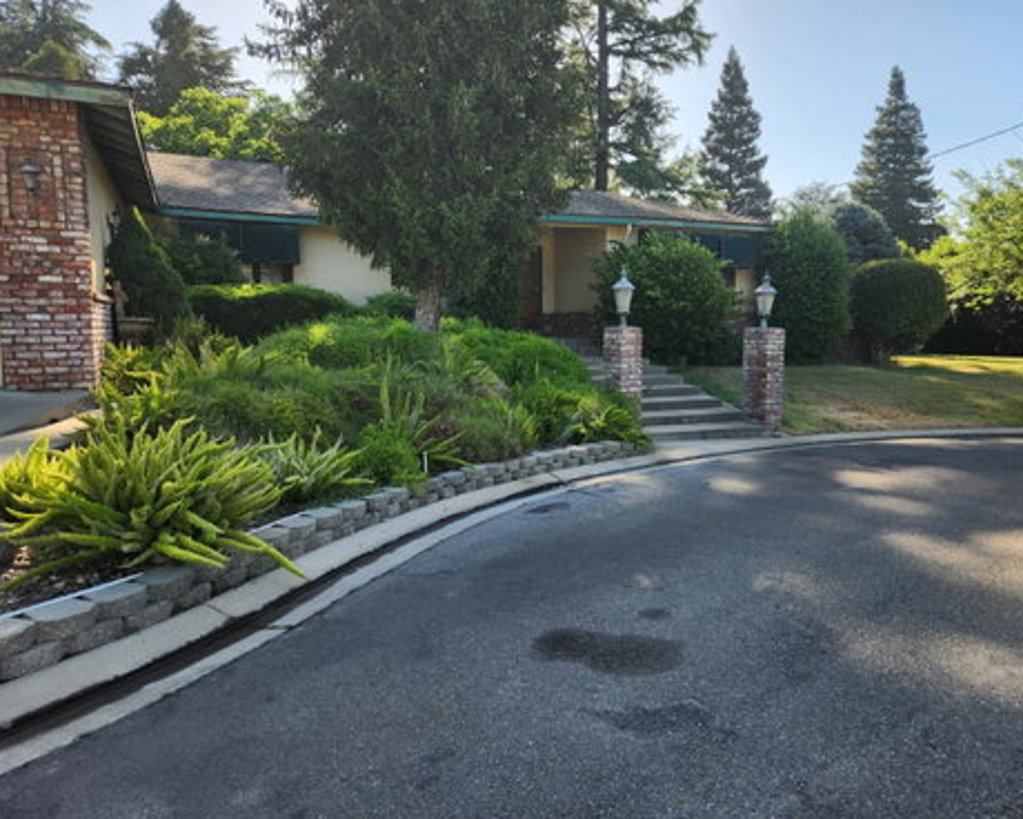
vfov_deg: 56.8
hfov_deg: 68.1
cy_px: 401
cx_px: 538
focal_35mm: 25
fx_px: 757
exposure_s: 1/467
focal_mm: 5.4
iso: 20
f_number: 1.8
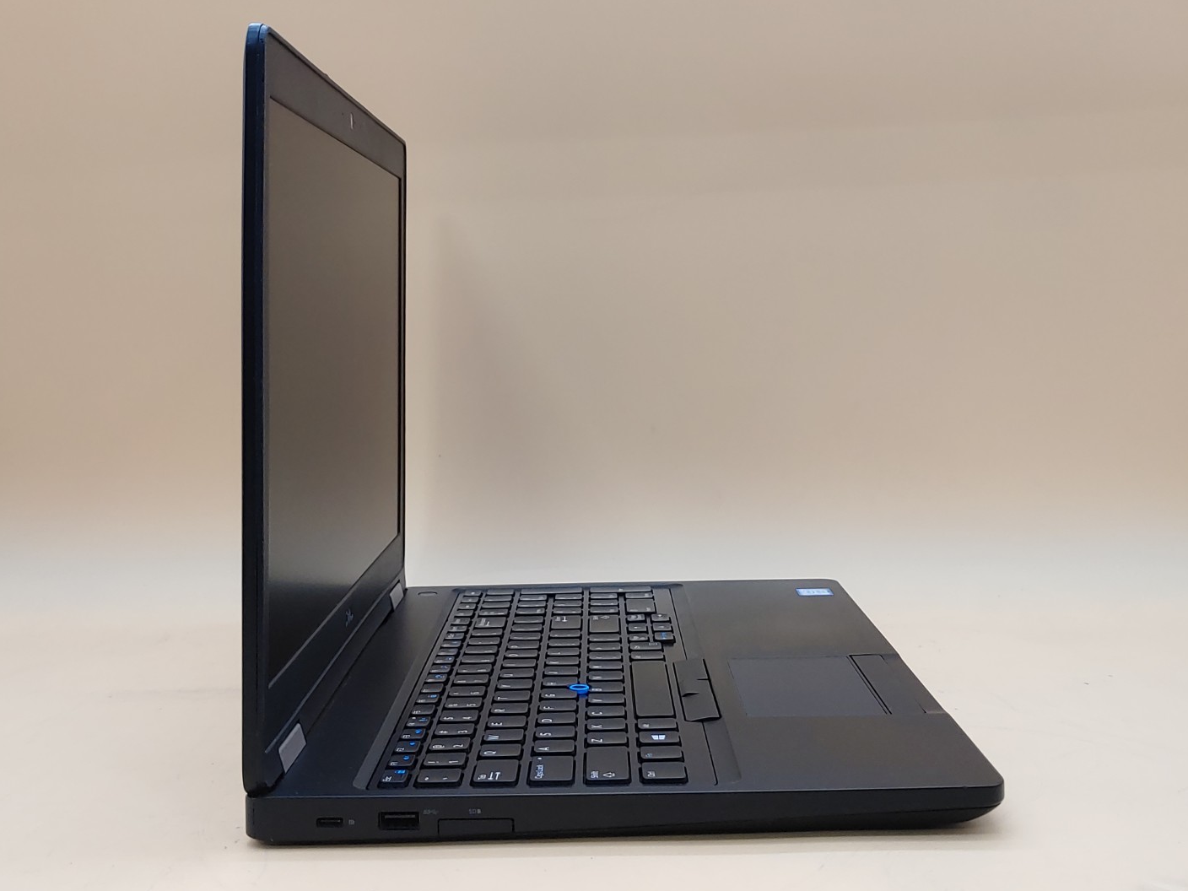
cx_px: 591
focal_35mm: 45
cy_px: 440
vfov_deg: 32.2
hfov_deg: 42.1
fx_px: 1544
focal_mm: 4.36
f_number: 1.8
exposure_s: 1/120
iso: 50
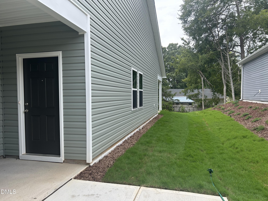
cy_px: 100
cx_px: 134
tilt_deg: -2.6
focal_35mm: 26
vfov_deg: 53.1
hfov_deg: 67.3
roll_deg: +1.2
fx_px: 201
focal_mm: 5.7
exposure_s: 1/1224
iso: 50
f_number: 1.5
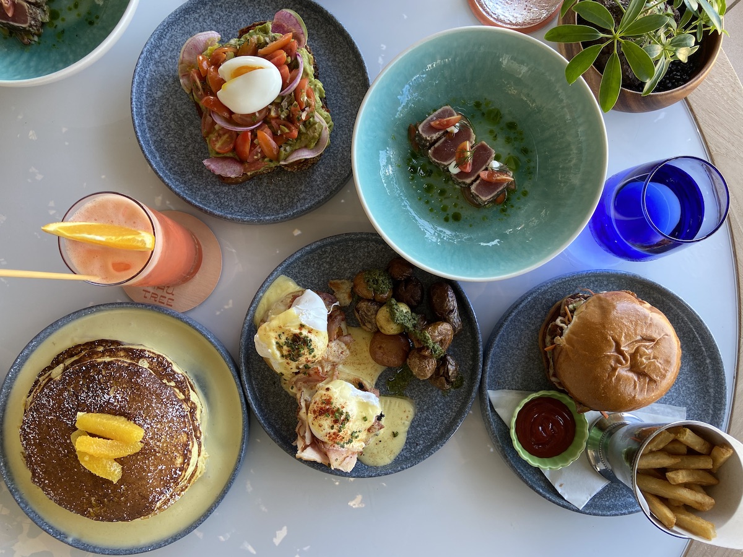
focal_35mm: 26
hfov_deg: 67.3
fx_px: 558
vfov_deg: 53.1
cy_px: 278
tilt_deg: -88.7
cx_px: 372
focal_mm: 4.25
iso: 50
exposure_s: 1/122
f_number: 1.8
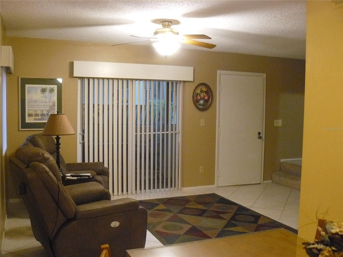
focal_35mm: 36
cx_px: 172
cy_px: 128
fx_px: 357
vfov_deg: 39.7
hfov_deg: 51.4
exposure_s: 1/20
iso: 400
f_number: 2.8
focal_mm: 6
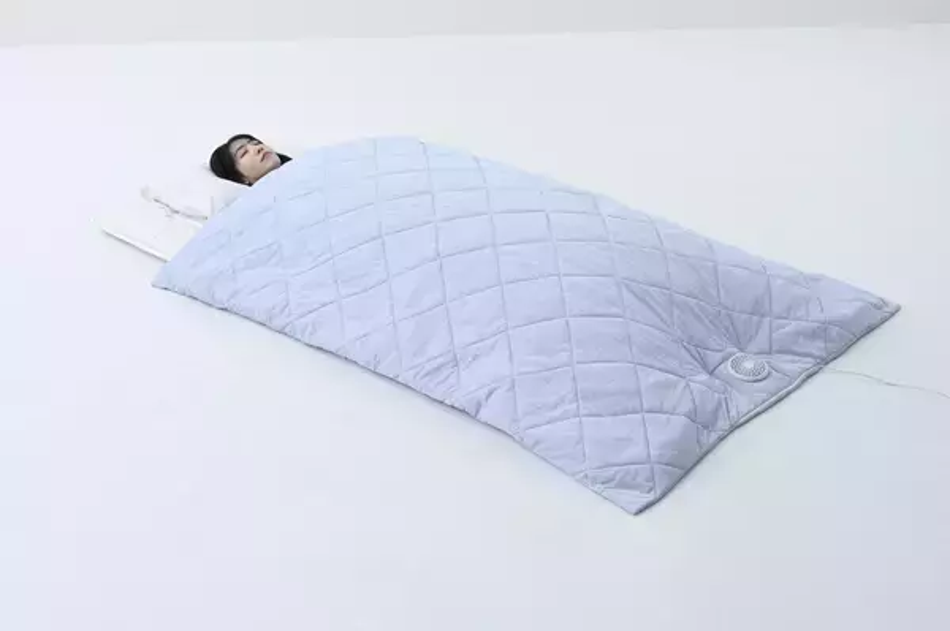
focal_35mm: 52
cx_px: 475
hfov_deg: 38.2
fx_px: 1371
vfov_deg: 25.9
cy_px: 316
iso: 200
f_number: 16
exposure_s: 1/125
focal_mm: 52
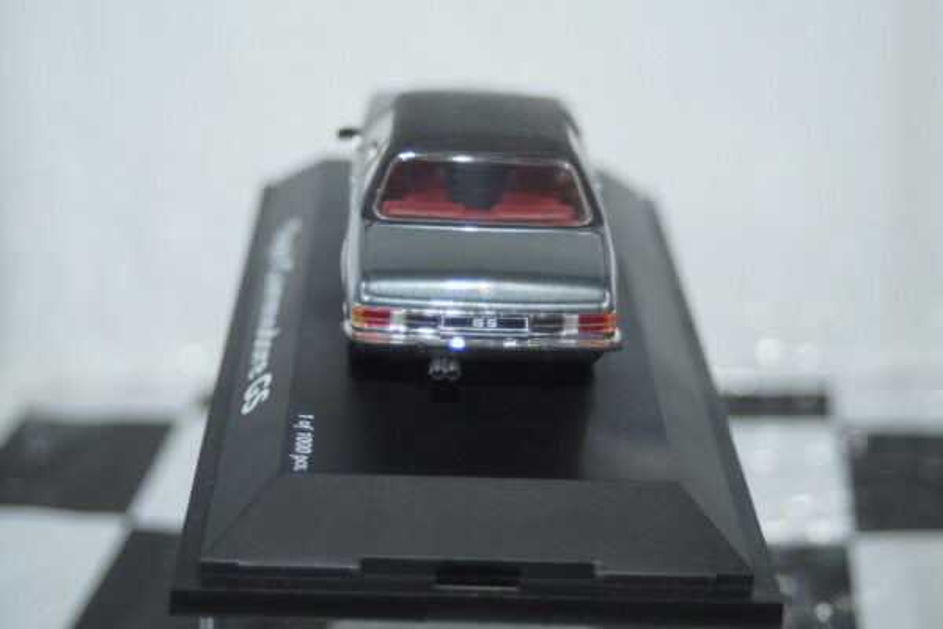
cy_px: 314
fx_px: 2161
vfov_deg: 16.6
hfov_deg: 24.6
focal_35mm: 82
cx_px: 472
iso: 200
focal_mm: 55
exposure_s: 1/80
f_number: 5
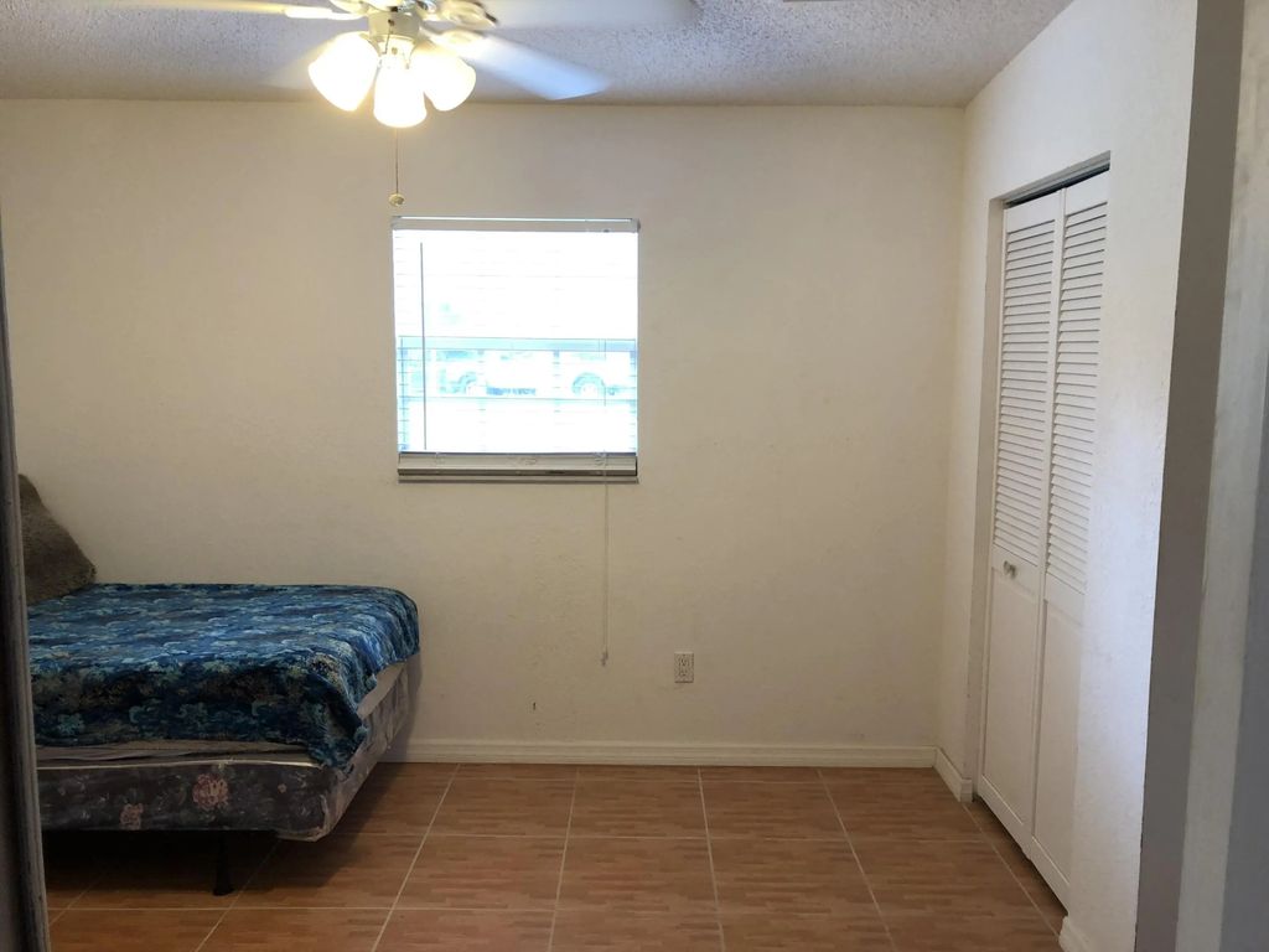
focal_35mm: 28
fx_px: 1026
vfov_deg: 49.7
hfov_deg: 63.4
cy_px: 476
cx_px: 634
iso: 40
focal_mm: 3.99
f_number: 1.8
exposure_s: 1/24
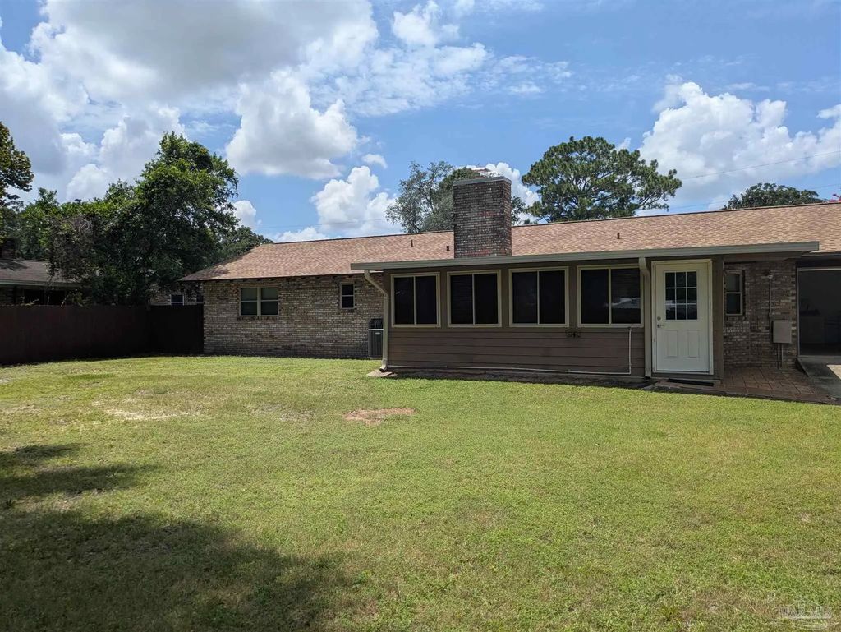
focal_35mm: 25
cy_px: 316
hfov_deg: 69.4
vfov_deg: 54.9
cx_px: 420
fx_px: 608
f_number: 1.89
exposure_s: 1/2632
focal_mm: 5.43
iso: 48
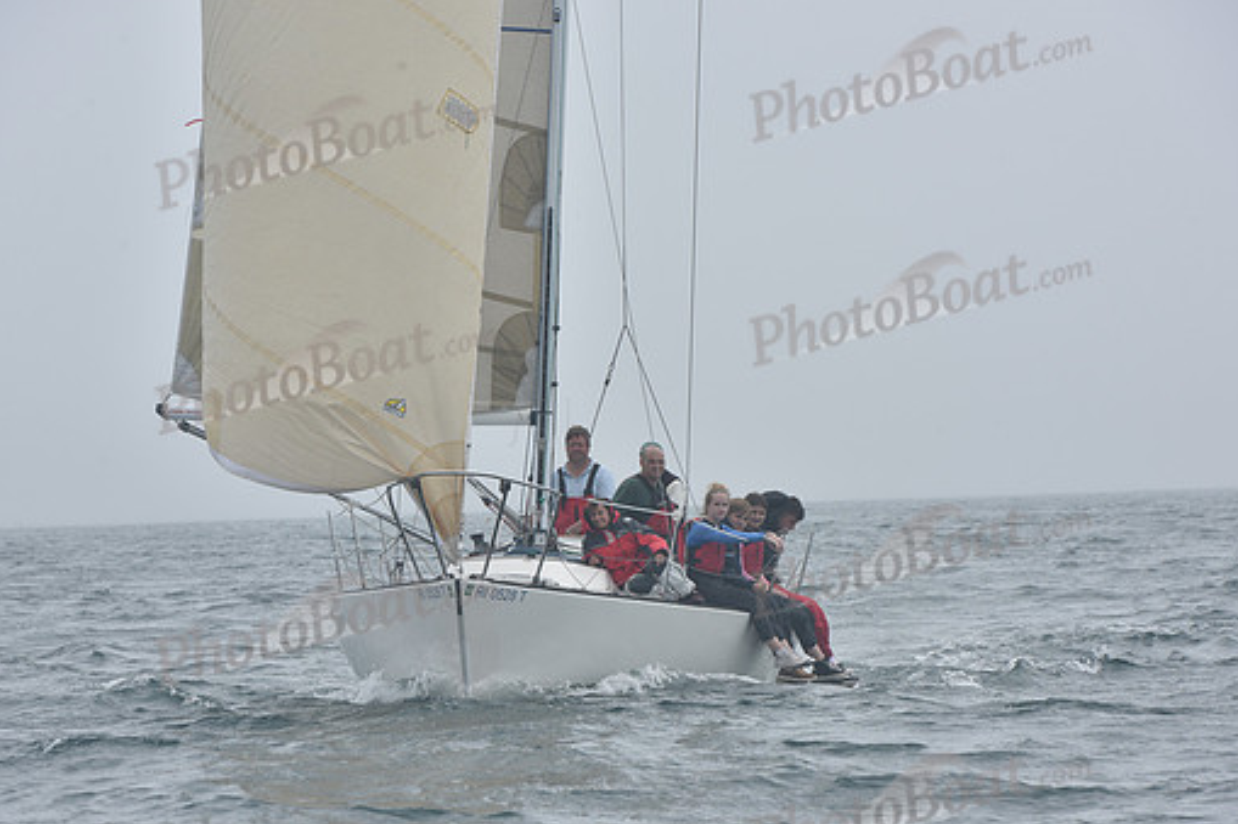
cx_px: 625
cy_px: 463
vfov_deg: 6.0
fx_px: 7838
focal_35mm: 228
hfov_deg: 9.0
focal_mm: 200
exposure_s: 1/800
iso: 250
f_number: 11
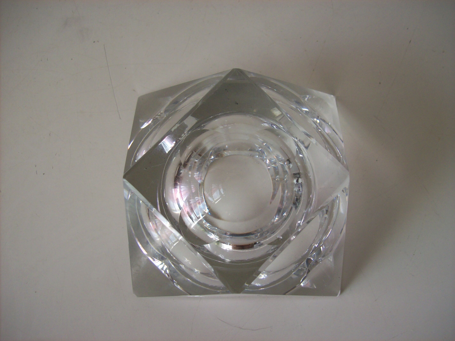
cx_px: 228
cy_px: 170
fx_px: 473
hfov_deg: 51.4
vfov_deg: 39.6
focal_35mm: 36
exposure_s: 1/70.4
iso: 80
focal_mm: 6
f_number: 2.7
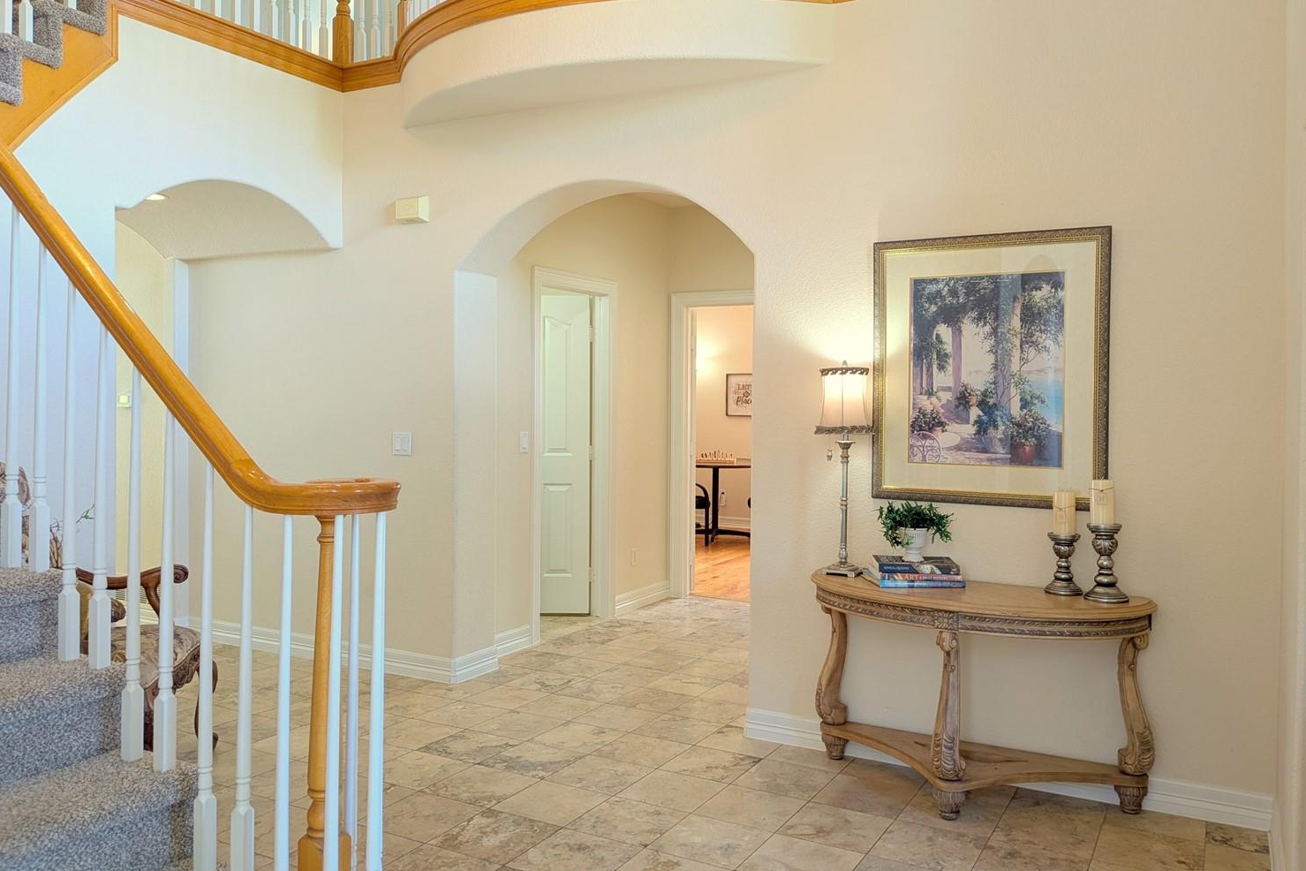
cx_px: 676
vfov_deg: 47.9
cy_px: 417
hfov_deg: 67.4
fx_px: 979
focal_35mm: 27
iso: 29
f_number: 1.7
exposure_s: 1/208
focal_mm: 4.53
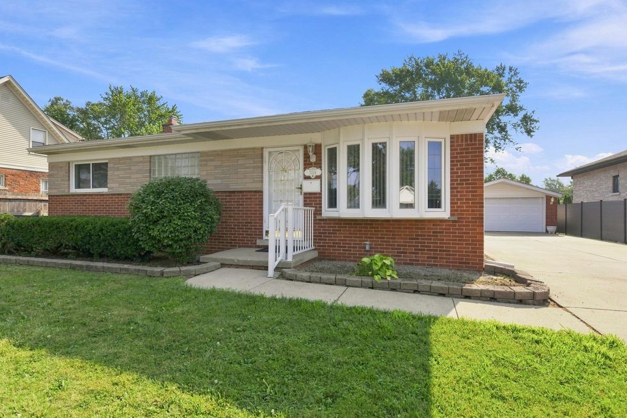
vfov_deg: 70.5
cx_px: 327
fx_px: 296
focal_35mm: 17
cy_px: 211
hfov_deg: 93.2
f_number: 13
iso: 400
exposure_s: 1/320
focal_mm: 16
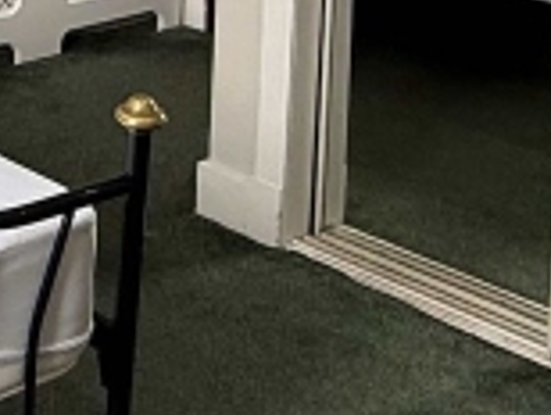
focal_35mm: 93
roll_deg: -0.5
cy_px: -179
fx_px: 1483
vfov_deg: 15.0
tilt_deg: -7.5
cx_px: -72
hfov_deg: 20.0
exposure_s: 1/99
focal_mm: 2.22
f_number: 2.2
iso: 125
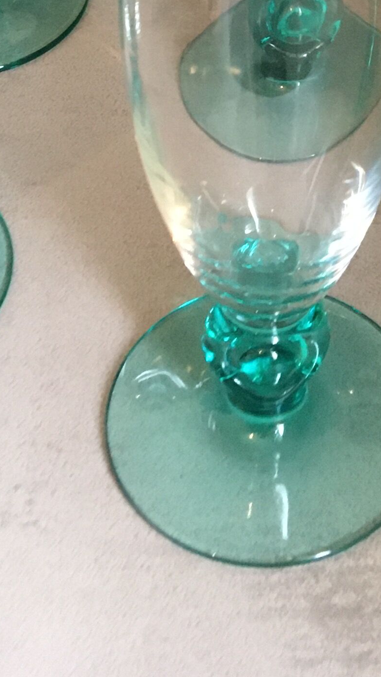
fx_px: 1635
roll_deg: +0.6
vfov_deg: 20.8
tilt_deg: -31.6
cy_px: -265
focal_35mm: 91
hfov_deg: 13.3
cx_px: 264
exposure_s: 1/25
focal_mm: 4.15
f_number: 2.2
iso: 200
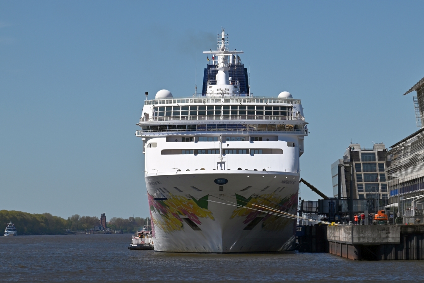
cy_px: 142
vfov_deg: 11.4
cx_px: 212
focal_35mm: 120
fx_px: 1415
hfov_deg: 17.0
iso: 100
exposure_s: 1/500
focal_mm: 120
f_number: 8
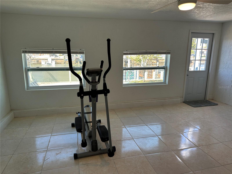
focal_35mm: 24
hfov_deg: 71.6
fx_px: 161
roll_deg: -1.0
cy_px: 87
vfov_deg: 56.8
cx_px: 116
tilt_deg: -13.0
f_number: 1.78
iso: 80
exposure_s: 1/204
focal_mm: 6.86
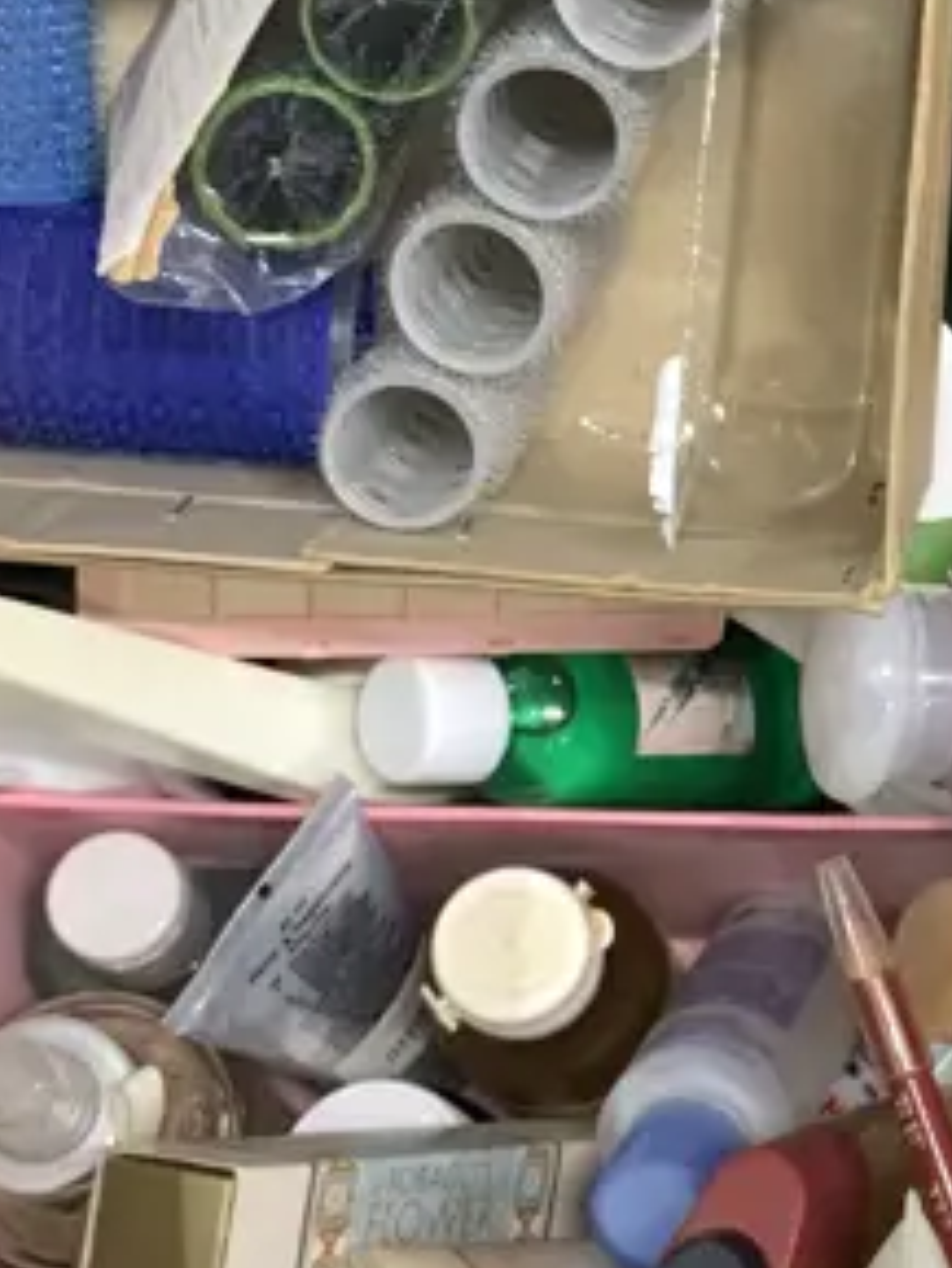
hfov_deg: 15.5
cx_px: 1106
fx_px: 3371
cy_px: 588
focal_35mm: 92
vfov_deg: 21.3
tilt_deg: -73.0
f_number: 1.8
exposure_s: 1/50
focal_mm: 4.25
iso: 160
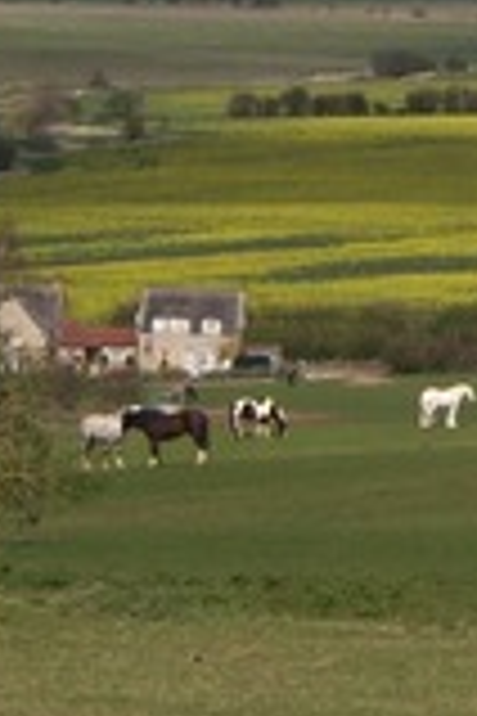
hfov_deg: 4.8
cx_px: 634
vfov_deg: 7.2
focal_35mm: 287
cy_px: 54
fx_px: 5704
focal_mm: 16.6
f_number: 8
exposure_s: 1/250
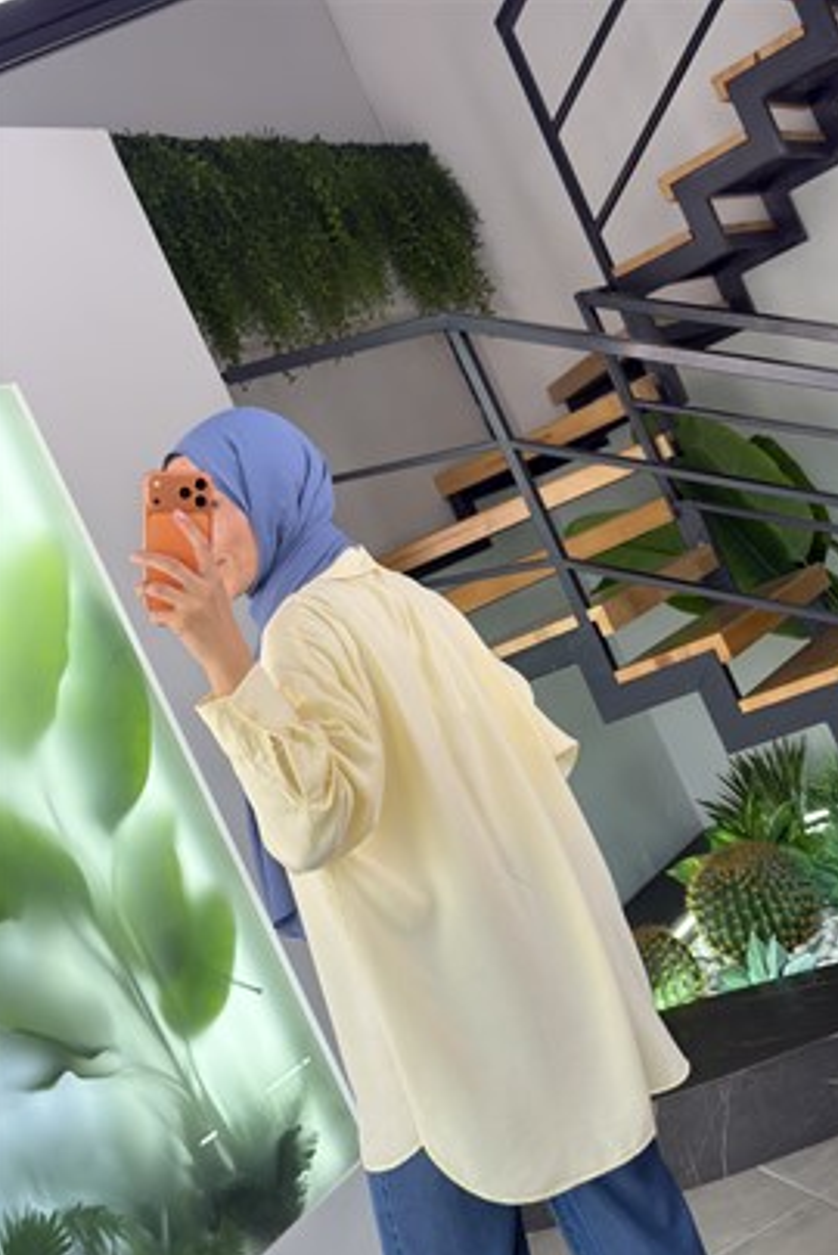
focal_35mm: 51
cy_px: 638
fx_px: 1778
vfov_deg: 38.9
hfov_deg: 26.5
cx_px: 466
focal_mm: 6.76
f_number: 1.78
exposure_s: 1/127
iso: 64
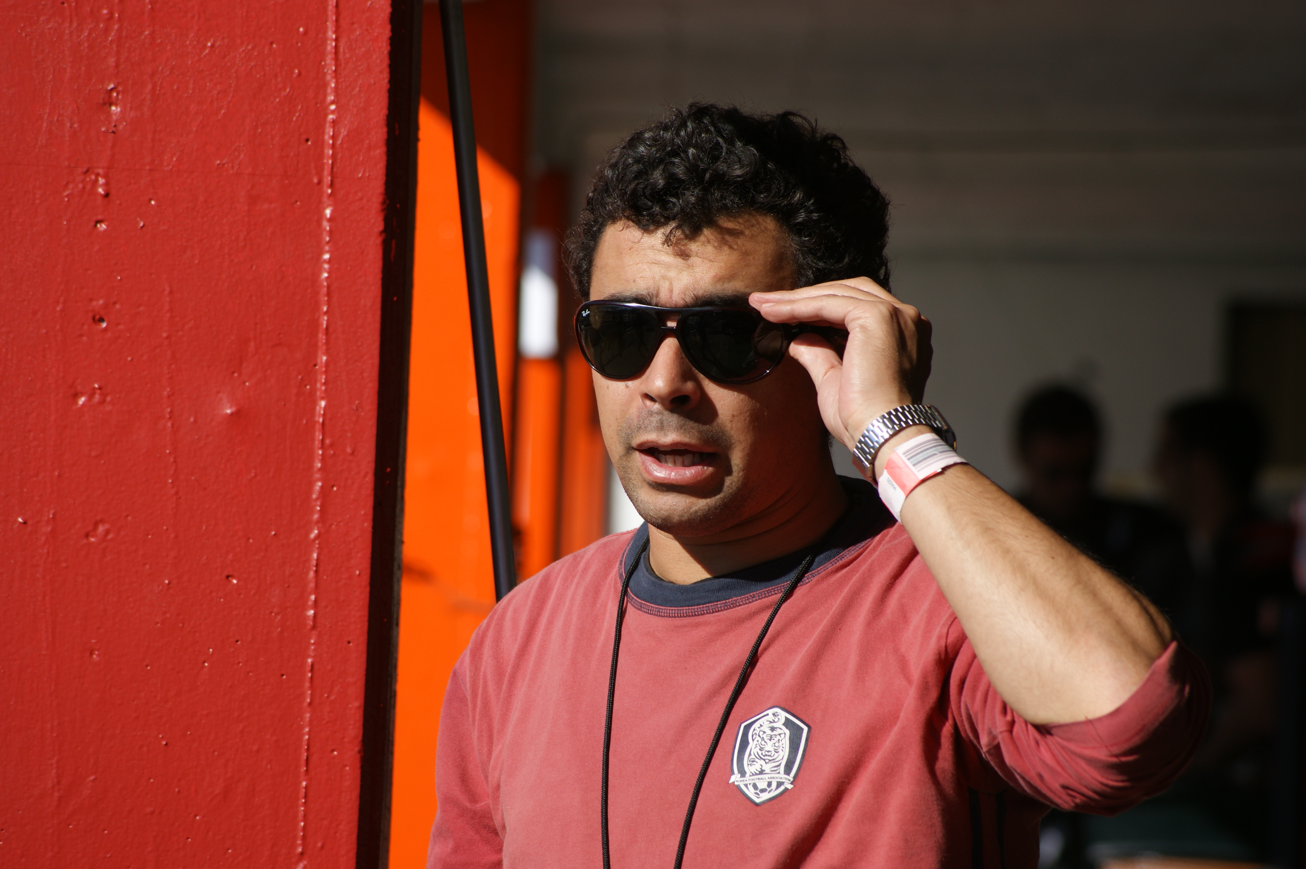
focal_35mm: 225
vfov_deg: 6.1
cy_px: 434
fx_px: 8157
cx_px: 653
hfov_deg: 9.2
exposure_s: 1/500
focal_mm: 150
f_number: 6.3
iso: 100
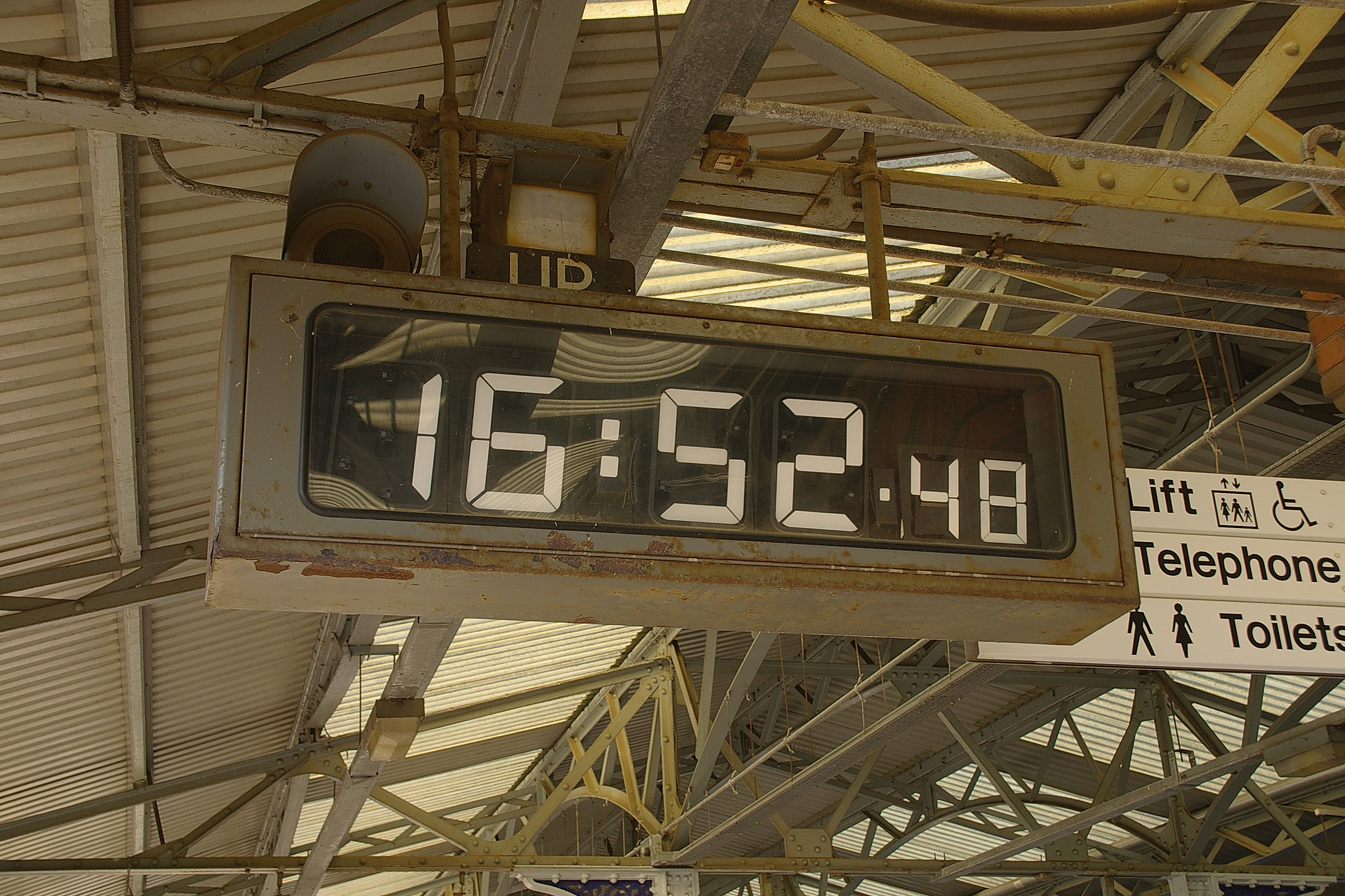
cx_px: 672
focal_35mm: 45
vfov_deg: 29.9
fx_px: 1681
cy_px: 448
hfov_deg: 43.6
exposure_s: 1/125
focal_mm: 30
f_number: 5.6
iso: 200
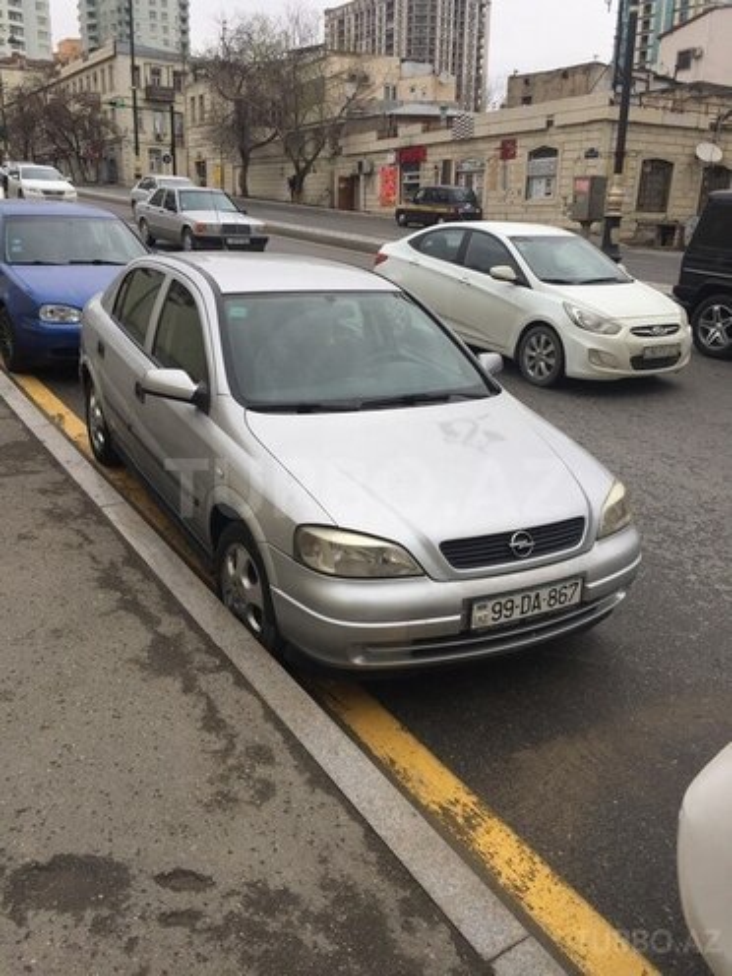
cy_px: 488
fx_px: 818
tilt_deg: -15.3
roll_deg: -0.9
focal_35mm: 29
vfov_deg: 61.7
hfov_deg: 48.2
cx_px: 366
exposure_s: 1/746
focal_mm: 4.15
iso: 32
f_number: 2.2
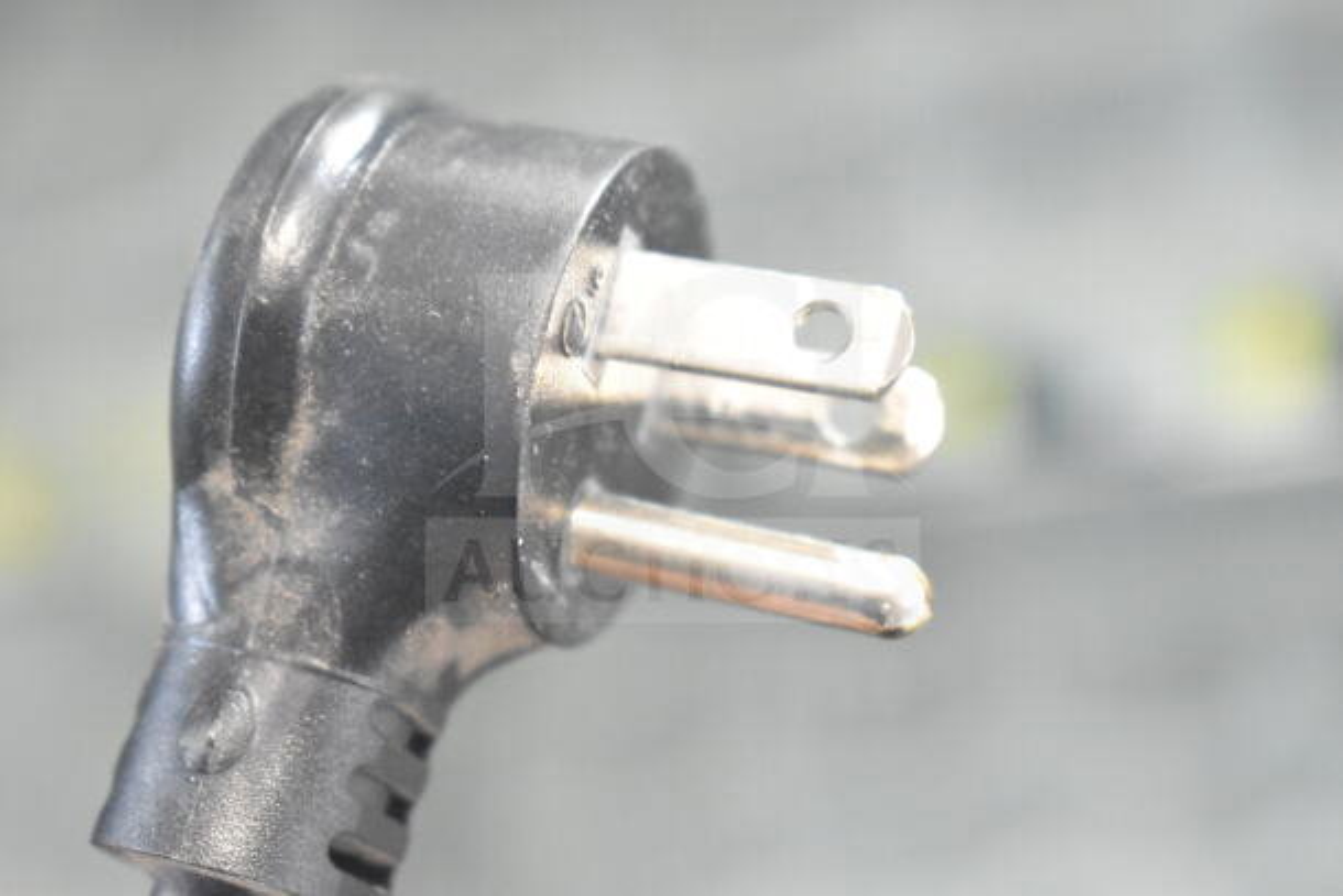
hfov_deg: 24.6
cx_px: 672
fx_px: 3078
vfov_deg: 16.6
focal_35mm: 82
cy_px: 448
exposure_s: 1/100
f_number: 5.6
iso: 8000
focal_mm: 55
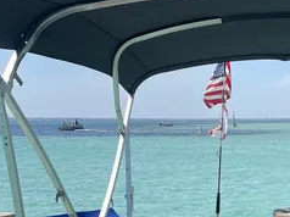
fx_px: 586
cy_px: 266
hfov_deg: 26.1
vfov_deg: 19.6
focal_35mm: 70
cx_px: 300
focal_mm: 4.2
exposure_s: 1/3731
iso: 32
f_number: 1.6
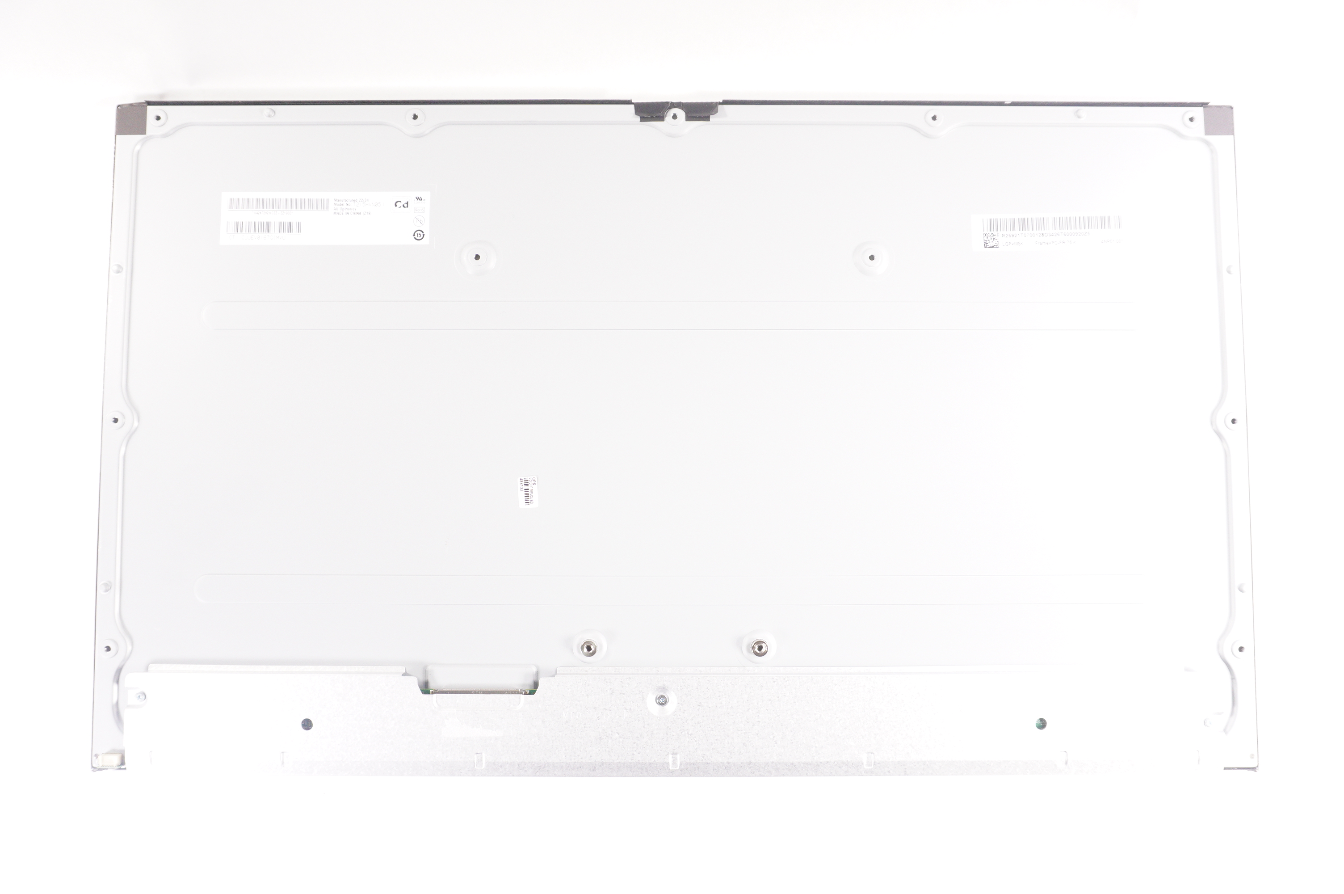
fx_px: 895
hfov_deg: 73.8
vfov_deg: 53.0
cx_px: 672
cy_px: 447
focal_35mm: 24
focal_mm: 16
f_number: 5.6
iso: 1600
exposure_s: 1/250
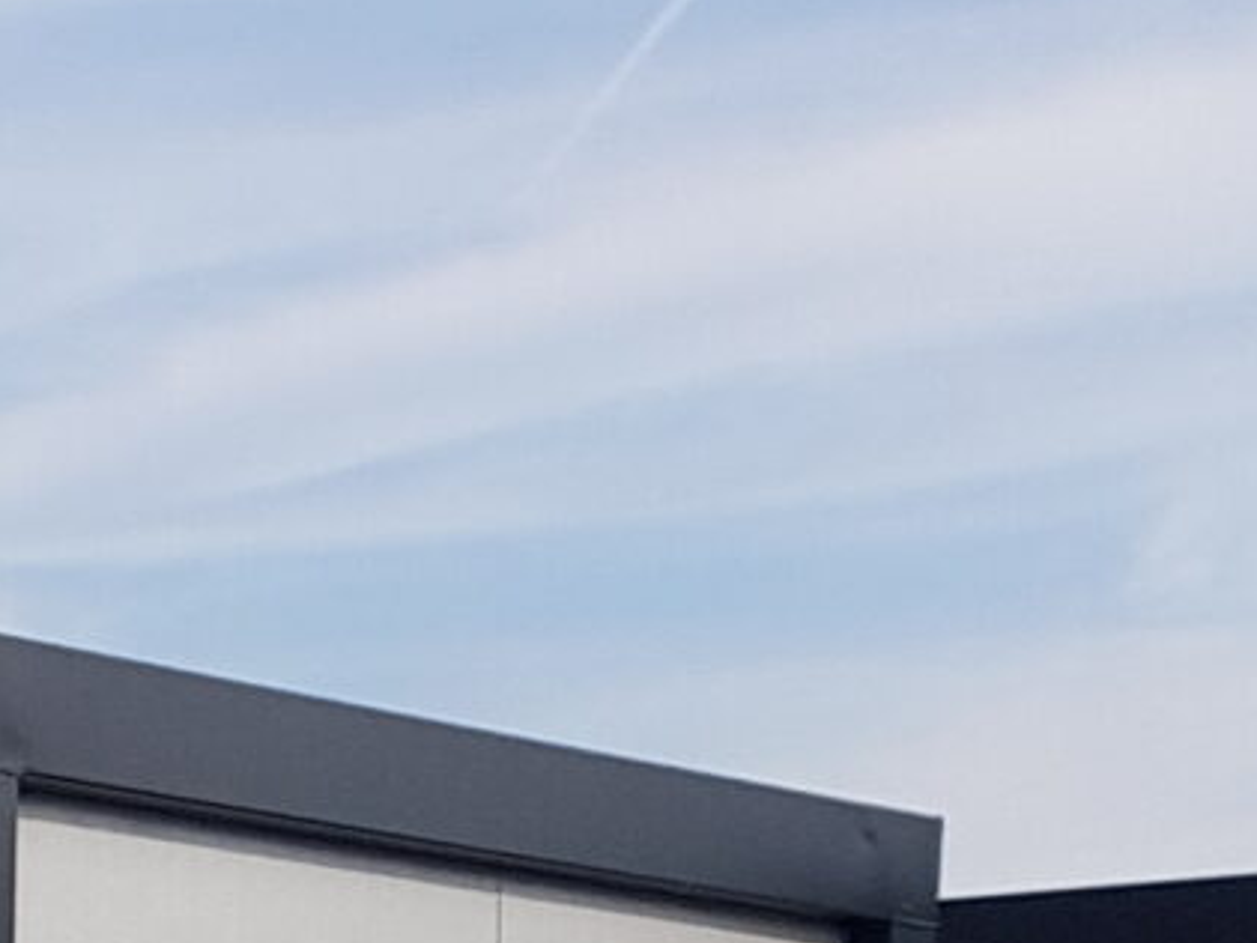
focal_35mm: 158
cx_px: -2251
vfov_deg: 8.9
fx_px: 5739
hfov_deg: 10.0
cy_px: 1847
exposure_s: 1/2400
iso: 40
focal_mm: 4.3
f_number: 1.7
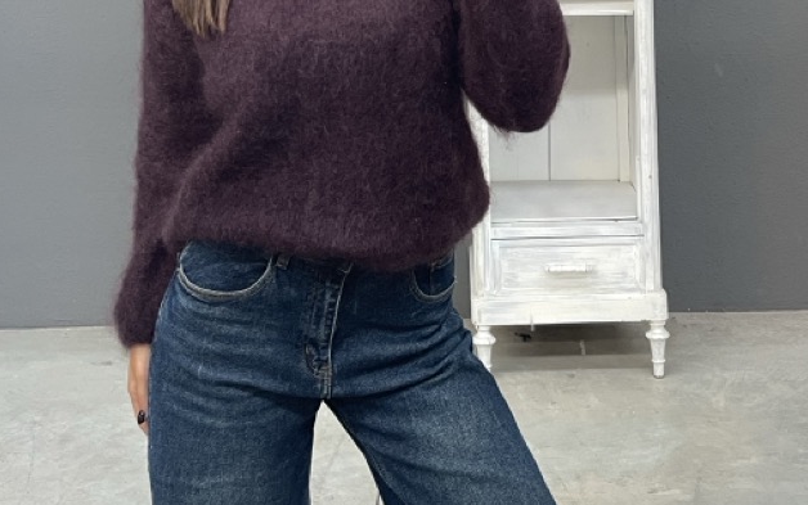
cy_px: -62
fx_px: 1190
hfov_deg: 37.4
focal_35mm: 54
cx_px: 489
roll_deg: +0.7
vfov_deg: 22.5
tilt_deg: -16.0
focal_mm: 5.1
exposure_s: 1/80
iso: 125
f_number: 1.6
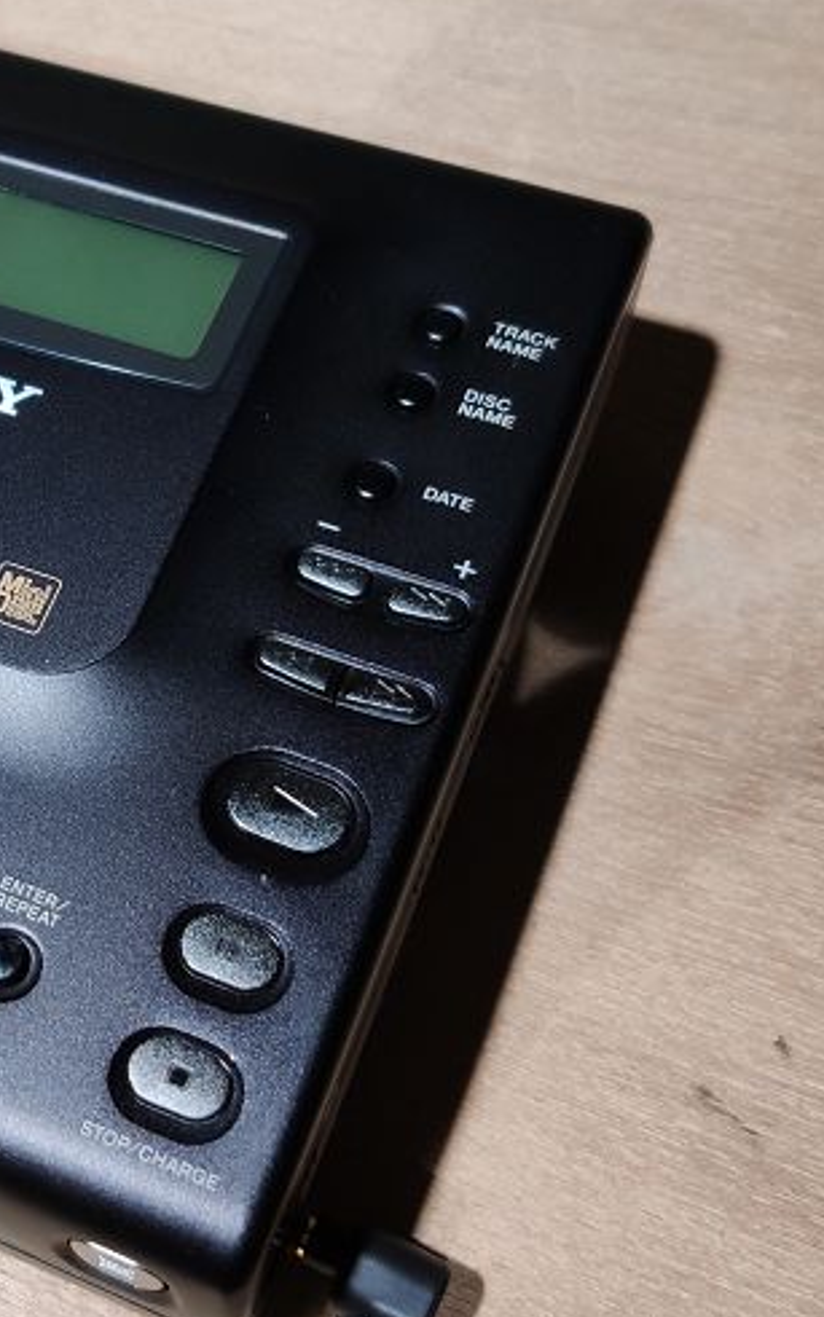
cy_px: 687
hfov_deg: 29.0
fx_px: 1509
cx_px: 40
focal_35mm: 42
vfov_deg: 47.2
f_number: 1.75
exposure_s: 1/120
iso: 702
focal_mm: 4.75
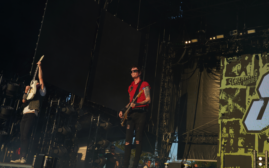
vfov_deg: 29.9
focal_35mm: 43
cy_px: 80
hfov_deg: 46.2
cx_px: 134
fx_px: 315
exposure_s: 1/200
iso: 100
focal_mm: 42
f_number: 8
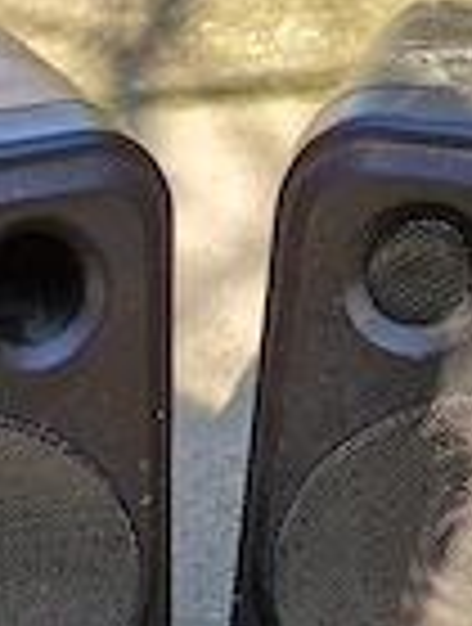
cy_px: 784
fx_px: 1194
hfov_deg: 22.1
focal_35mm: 66
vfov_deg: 25.7
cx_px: 94
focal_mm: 5.4
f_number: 1.8
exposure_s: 1/256
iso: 50
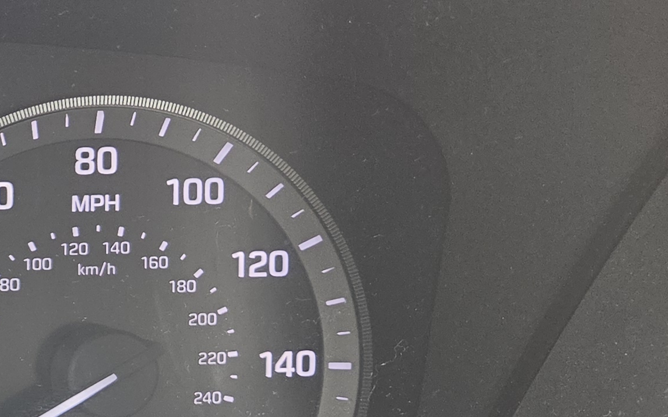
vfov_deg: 15.2
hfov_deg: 19.2
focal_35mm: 85
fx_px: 1548
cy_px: 361
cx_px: -490
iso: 125
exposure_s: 1/180
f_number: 1.8
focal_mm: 5.4
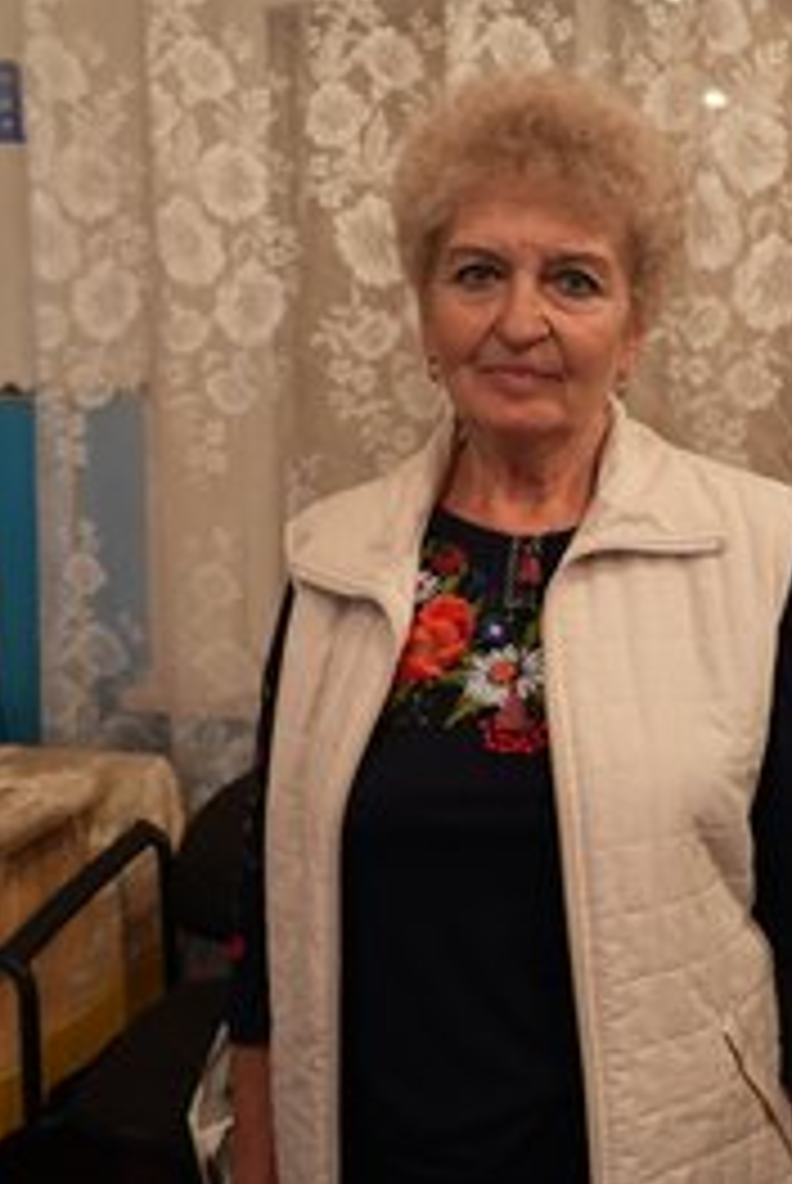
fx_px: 1251
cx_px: 495
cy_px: 587
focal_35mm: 38
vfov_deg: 50.6
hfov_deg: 35.0
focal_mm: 25
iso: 3200
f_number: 4
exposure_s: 1/60
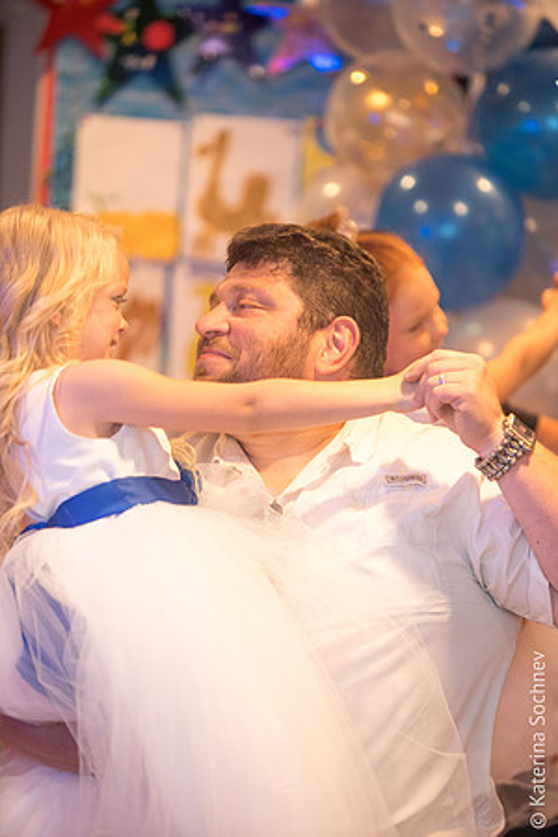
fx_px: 3255
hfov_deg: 9.8
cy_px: 418
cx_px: 279
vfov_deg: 14.7
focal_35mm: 140
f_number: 2.8
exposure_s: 1/200
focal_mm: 140
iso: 3200
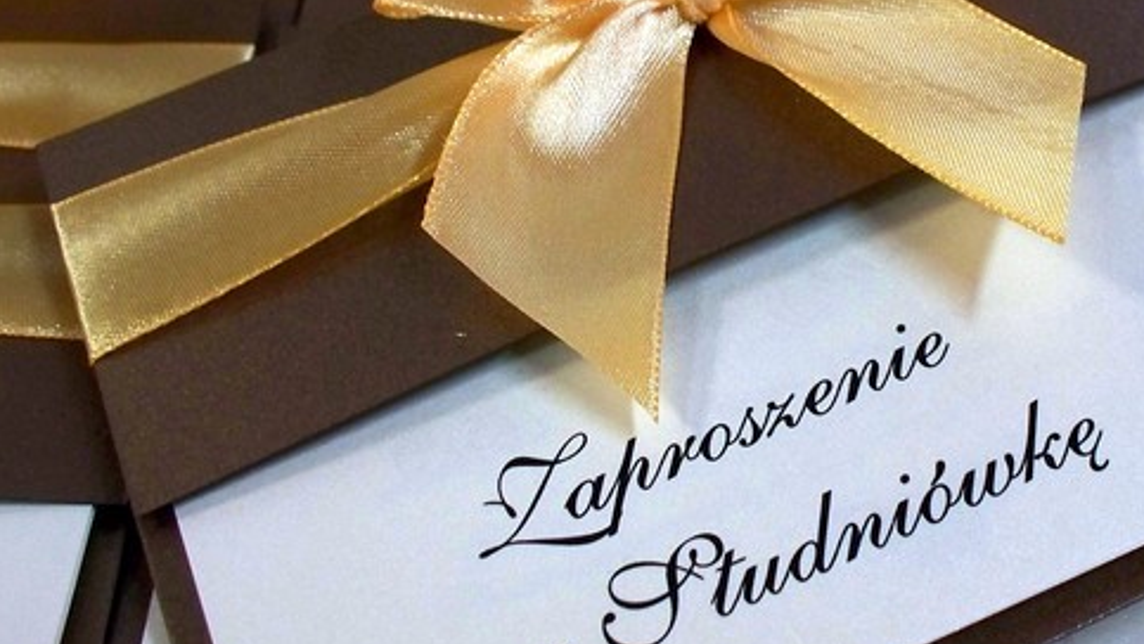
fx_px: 1972
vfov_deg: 18.5
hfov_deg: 31.9
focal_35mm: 65
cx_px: 810
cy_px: 249
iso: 250
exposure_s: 1/60
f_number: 2.8
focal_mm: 7.54
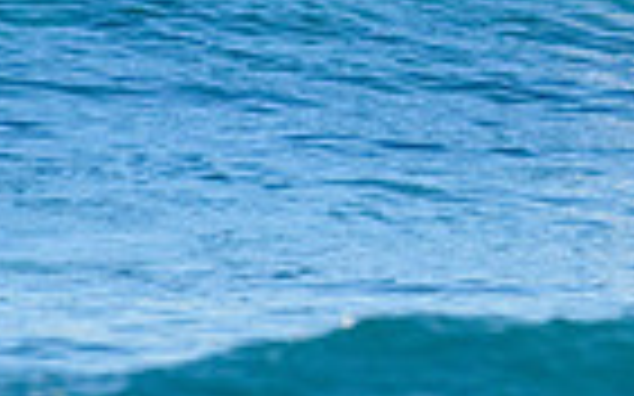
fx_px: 36219
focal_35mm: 2097
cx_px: 980
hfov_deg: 1.0
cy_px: -191
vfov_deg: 0.6
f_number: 5.6
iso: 640
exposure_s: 1/2000
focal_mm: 500
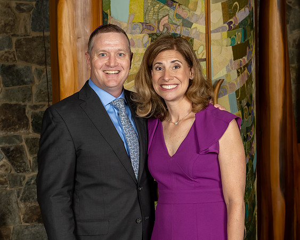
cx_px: 150
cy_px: 117
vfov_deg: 16.7
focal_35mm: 92
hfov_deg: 20.9
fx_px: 815
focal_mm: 52
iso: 640
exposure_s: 1/200
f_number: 7.1
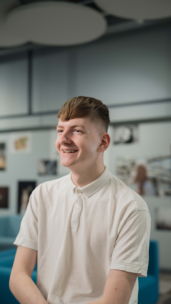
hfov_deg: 25.4
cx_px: 101
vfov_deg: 43.7
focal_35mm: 47
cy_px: 154
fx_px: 379
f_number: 2
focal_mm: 44
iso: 400
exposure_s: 1/200
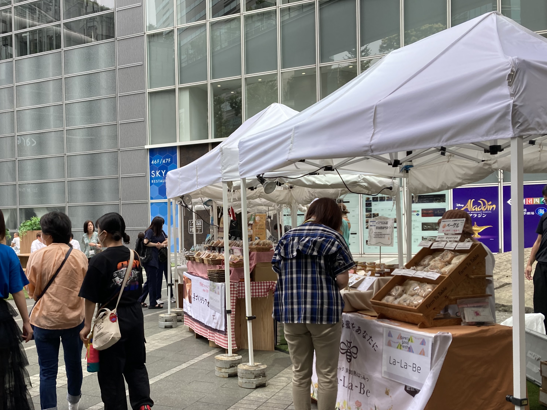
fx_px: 600
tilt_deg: -1.3
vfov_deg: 37.6
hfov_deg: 48.3
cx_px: 193
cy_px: 243
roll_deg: +0.7
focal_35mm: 38
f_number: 1.8
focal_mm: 3.99
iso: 20
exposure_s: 1/203
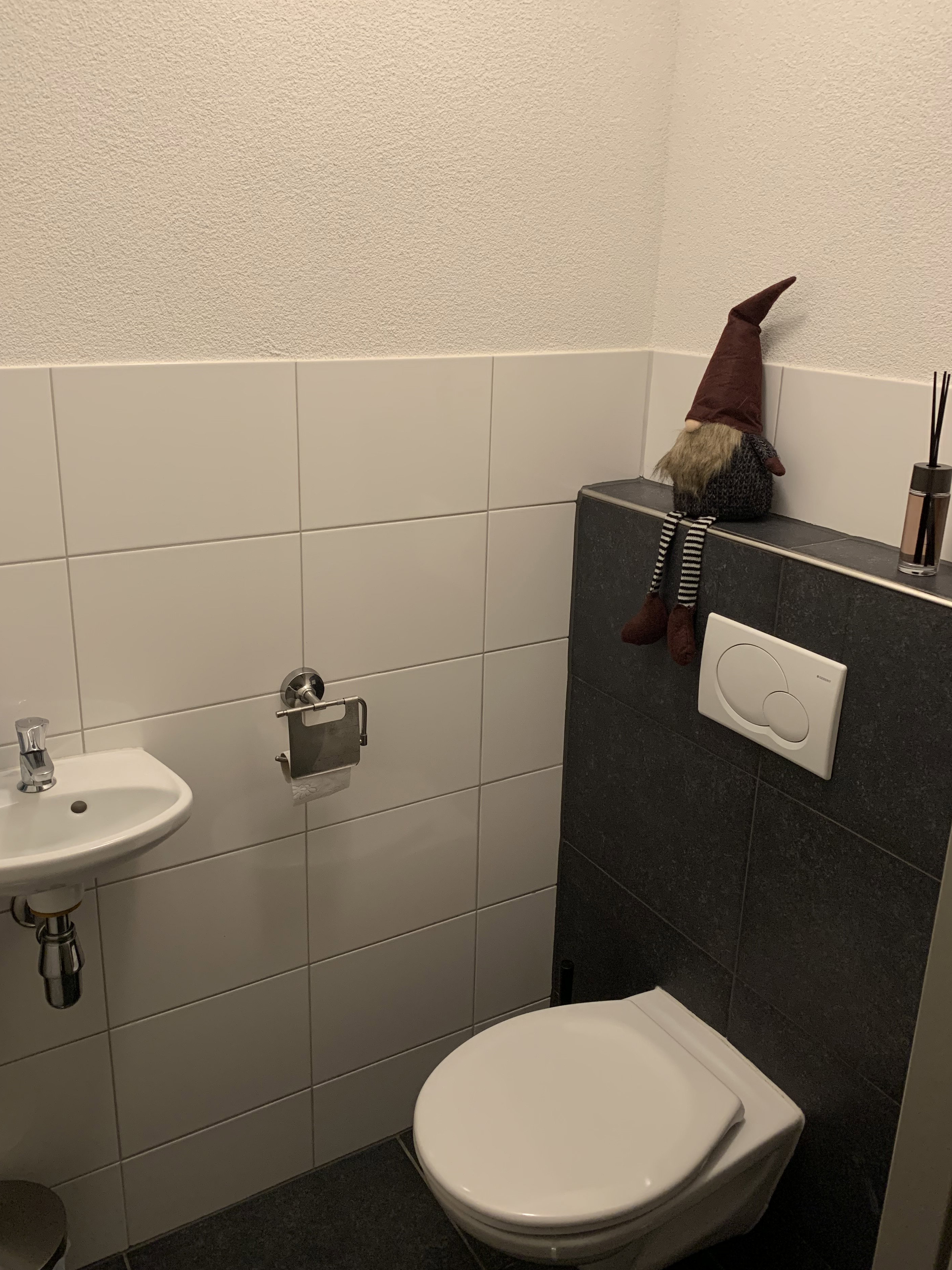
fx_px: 1027
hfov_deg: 49.7
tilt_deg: -17.4
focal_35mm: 28
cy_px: 592
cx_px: 444
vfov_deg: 63.4
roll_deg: -0.6
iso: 200
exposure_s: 1/50
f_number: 1.8
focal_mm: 4.25
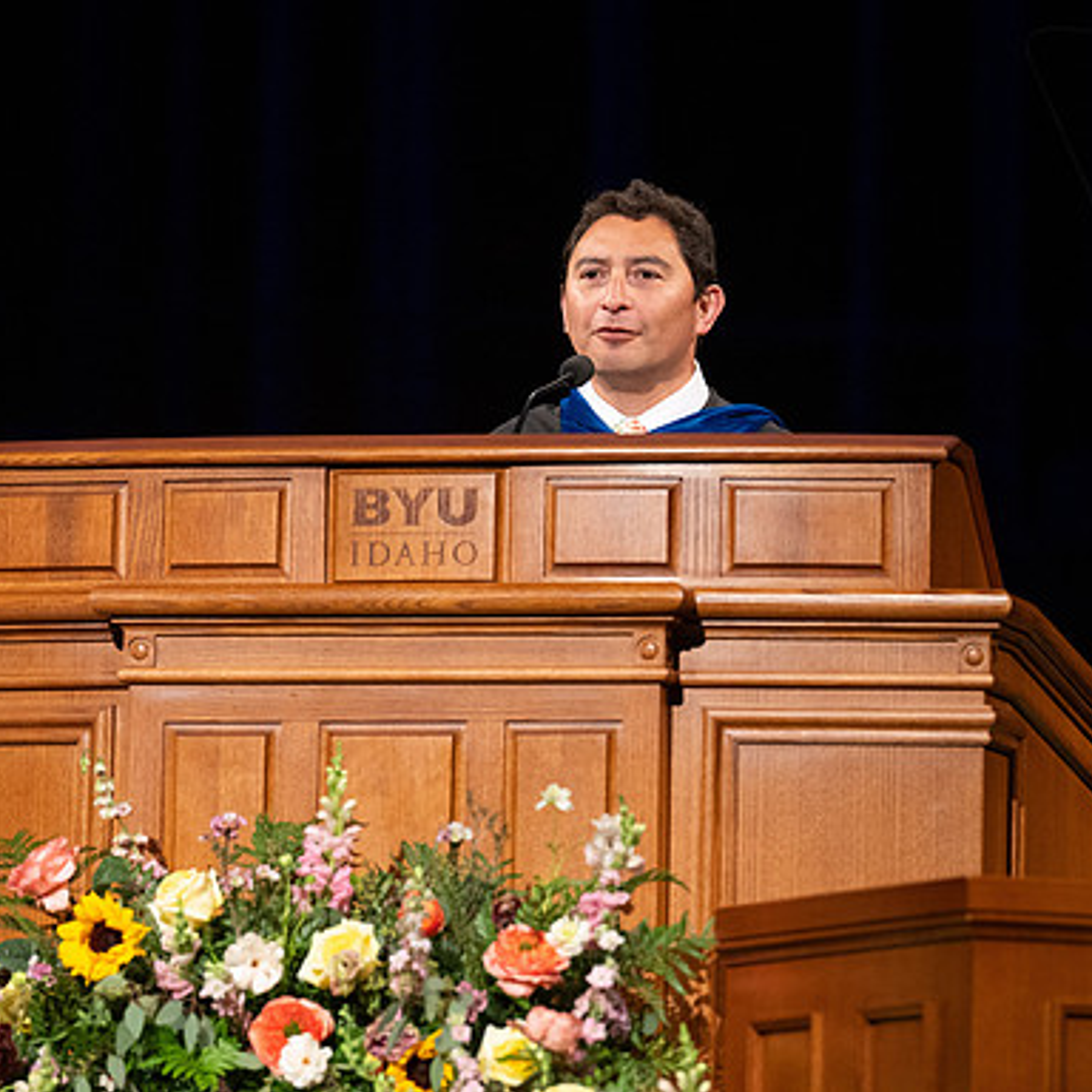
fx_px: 10921
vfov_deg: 5.7
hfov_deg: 5.7
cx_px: 459
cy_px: 585
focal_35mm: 306
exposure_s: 1/320
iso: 2500
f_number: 3.5
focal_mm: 200
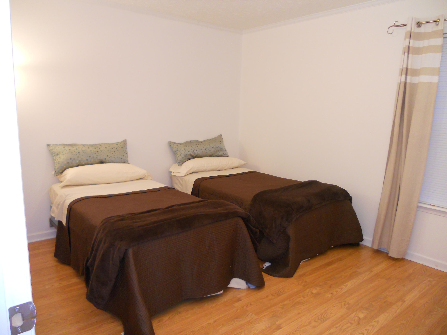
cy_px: 168
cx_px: 224
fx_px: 349
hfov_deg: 65.3
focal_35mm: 27
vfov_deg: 51.4
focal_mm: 4.9
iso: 250
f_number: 3.2
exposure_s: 1/30
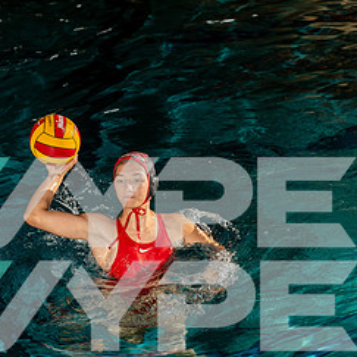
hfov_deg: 15.8
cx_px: 141
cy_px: 307
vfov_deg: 15.7
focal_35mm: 110
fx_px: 1283
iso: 100
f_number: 4
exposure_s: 1/250
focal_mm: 70
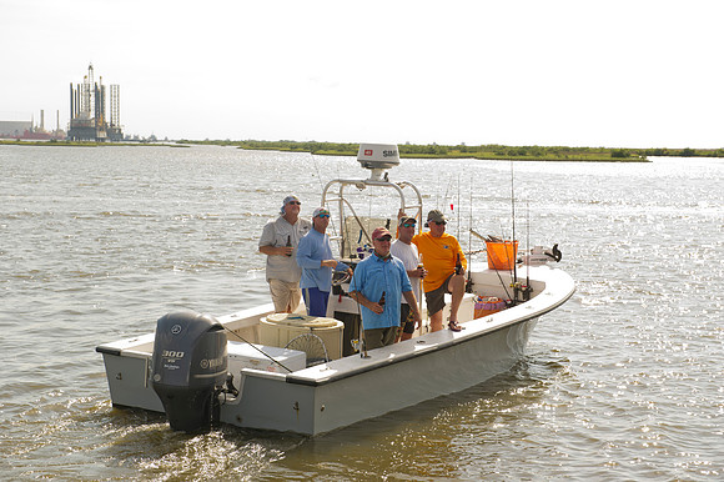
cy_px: 241
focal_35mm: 70
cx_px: 362
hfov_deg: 28.9
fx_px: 1407
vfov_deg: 19.4
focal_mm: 70
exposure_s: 1/250
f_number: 8
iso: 125
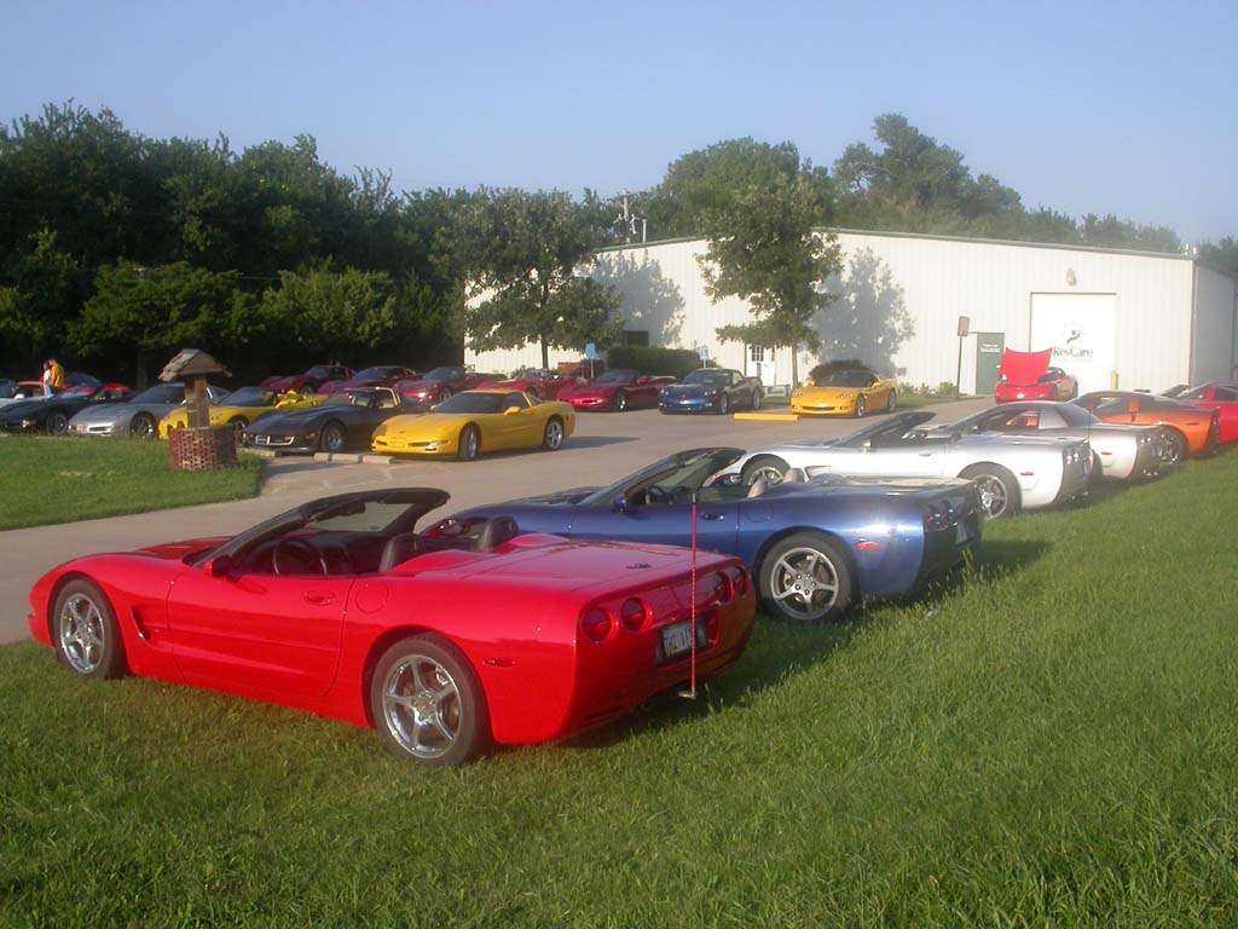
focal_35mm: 38
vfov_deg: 37.7
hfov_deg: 49.0
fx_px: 1359
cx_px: 619
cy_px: 464
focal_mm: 7.85
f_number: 6.7
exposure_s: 1/291
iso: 100
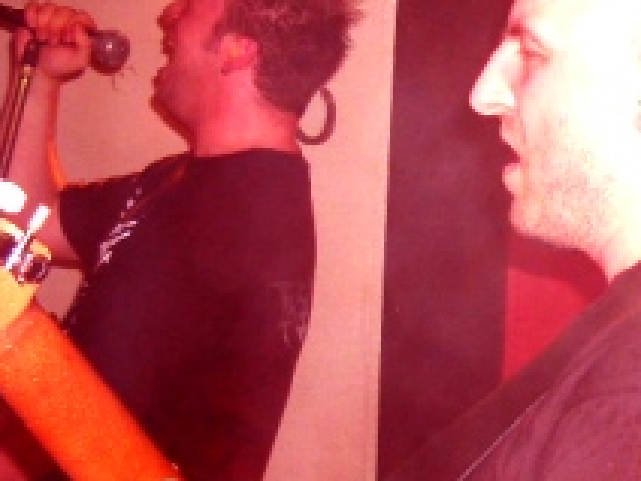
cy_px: 425
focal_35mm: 111
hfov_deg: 16.5
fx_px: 2055
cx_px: 901
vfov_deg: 13.2
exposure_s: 1/45
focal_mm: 6.3
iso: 120
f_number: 2.8
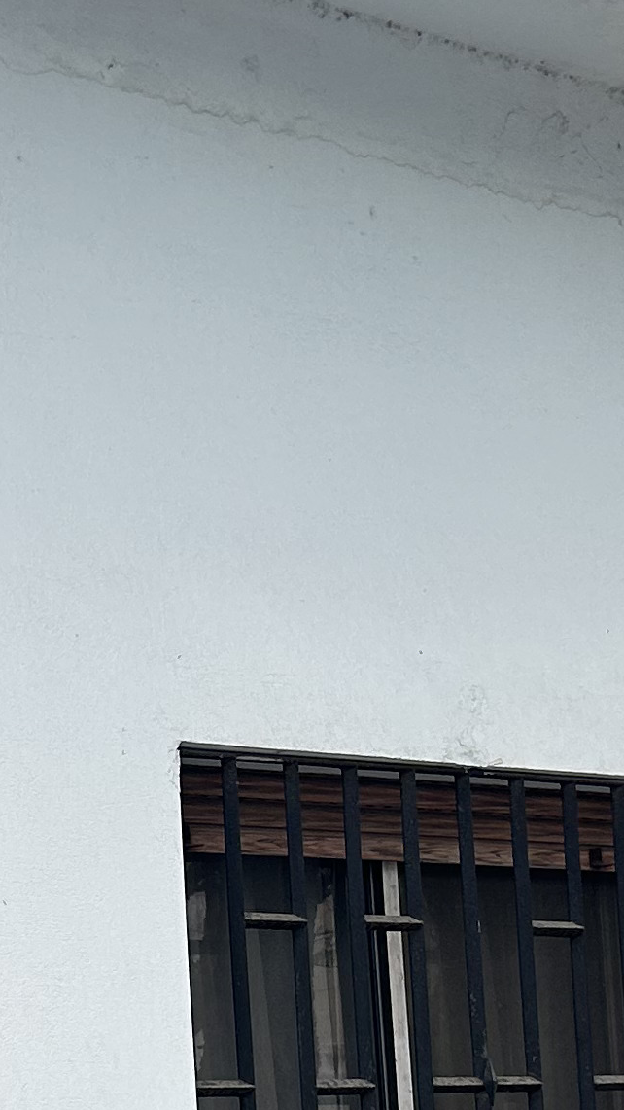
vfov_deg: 21.0
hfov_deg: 11.7
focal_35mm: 100
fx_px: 2943
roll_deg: +3.0
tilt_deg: +5.7
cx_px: -268
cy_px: 952
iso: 50
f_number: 1.5
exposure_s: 1/982
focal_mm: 5.7
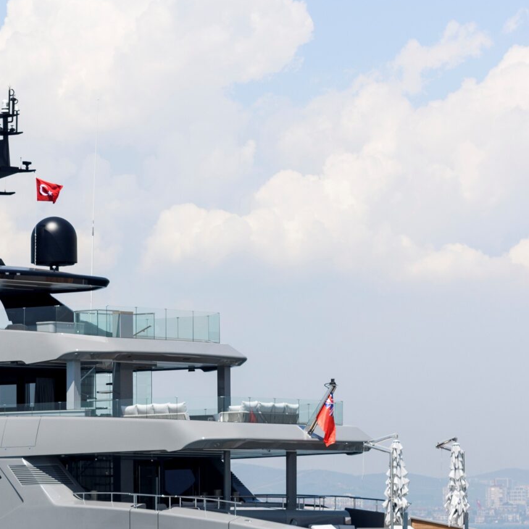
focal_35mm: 198
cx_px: -43
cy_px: 366
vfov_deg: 8.8
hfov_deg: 8.8
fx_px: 3423
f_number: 7.1
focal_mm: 78
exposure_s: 1/1000
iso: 200
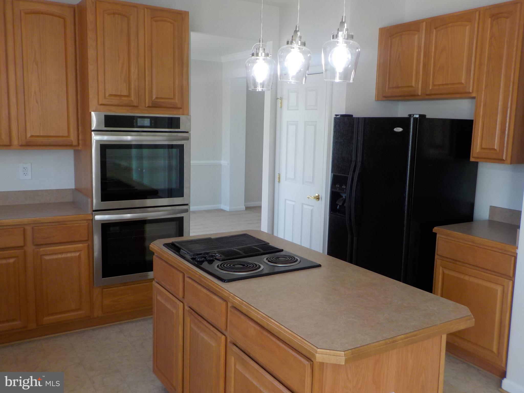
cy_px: 196
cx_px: 262
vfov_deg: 46.8
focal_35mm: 30
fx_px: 454
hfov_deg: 60.0
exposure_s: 1/40
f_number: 3.3
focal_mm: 4.1
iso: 125
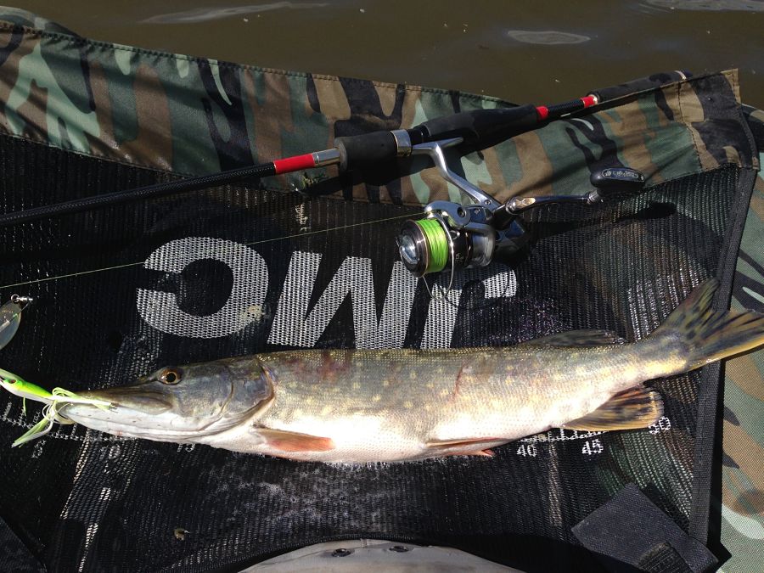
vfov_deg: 42.9
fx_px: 728
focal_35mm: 33
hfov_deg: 55.4
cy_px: 286
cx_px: 382
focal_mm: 4.12
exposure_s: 1/1808
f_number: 2.4
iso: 50
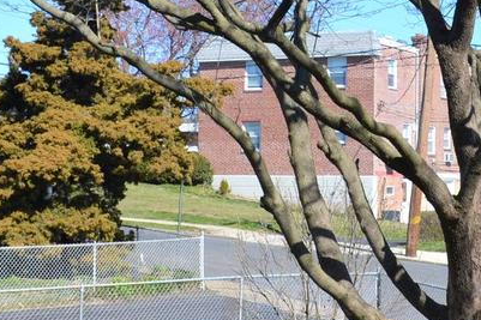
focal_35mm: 97
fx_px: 1295
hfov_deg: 20.9
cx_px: 348
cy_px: 108
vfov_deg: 14.1
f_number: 7.1
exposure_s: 1/200
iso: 100
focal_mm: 18
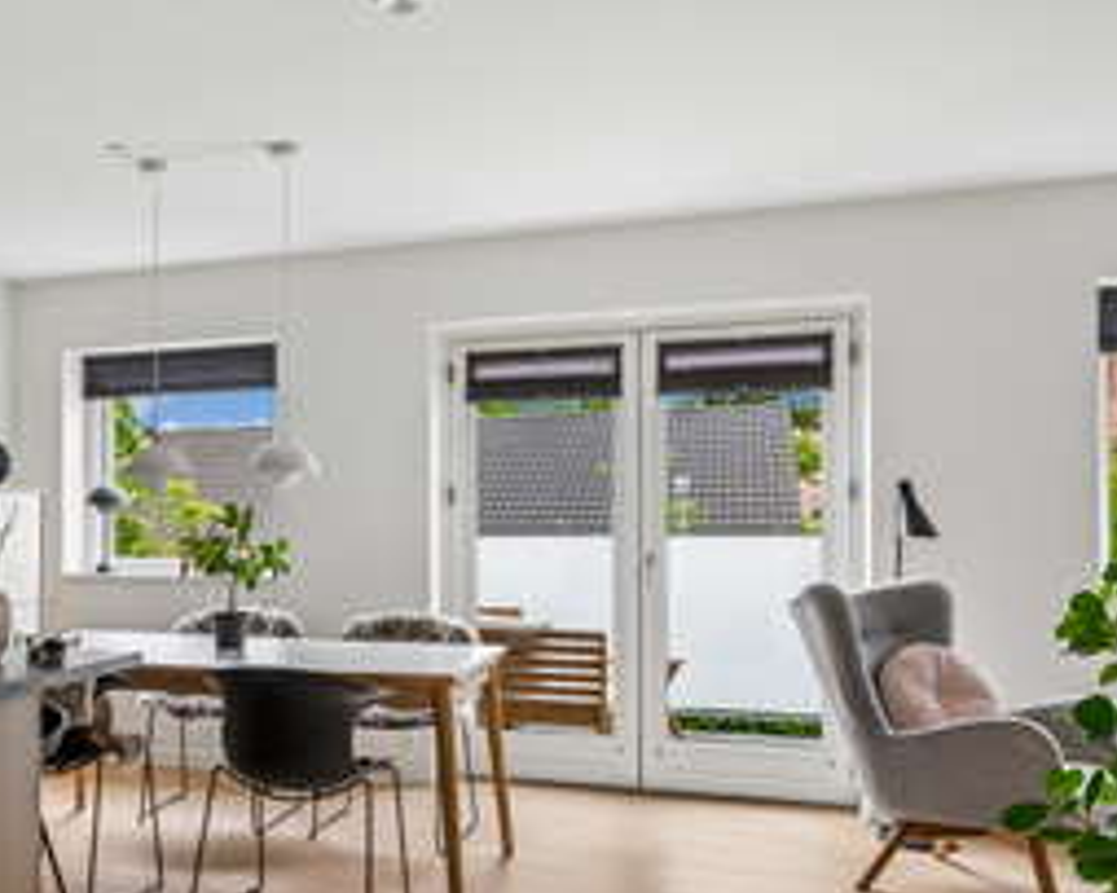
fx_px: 1024
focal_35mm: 31
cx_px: 317
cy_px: 576
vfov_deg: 46.5
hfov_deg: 55.2
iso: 640
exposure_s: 1/50
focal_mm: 20
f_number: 9
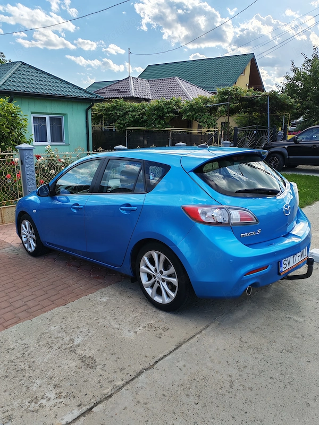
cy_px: 212
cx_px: 160
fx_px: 332
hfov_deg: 51.4
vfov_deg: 65.3
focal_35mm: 27
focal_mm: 6.12
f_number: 1.9
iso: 50
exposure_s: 1/860
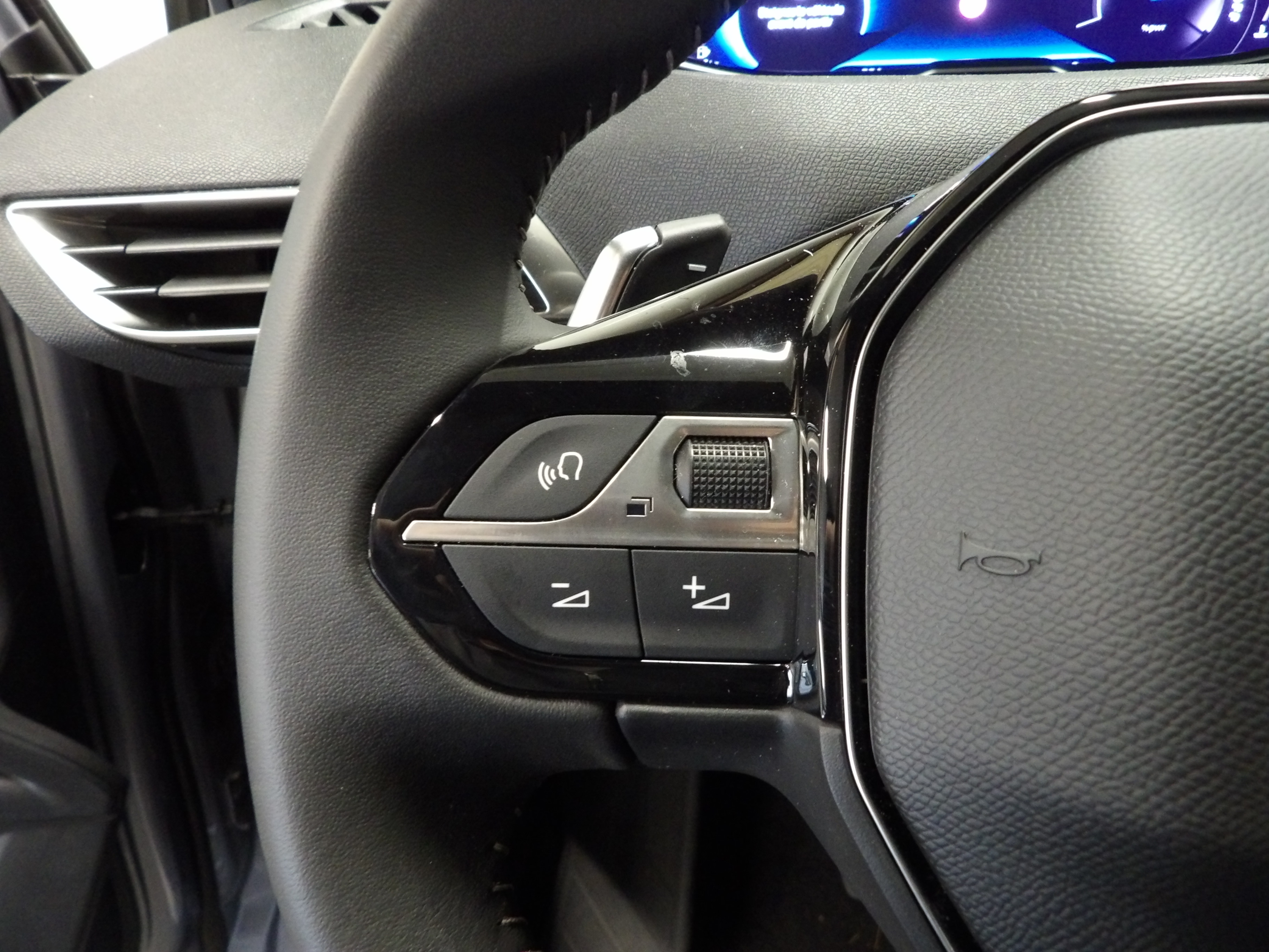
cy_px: 476
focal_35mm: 24
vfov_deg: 56.8
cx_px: 634
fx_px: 880
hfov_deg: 71.6
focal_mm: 4.3
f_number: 3.2
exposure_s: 1/12
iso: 800
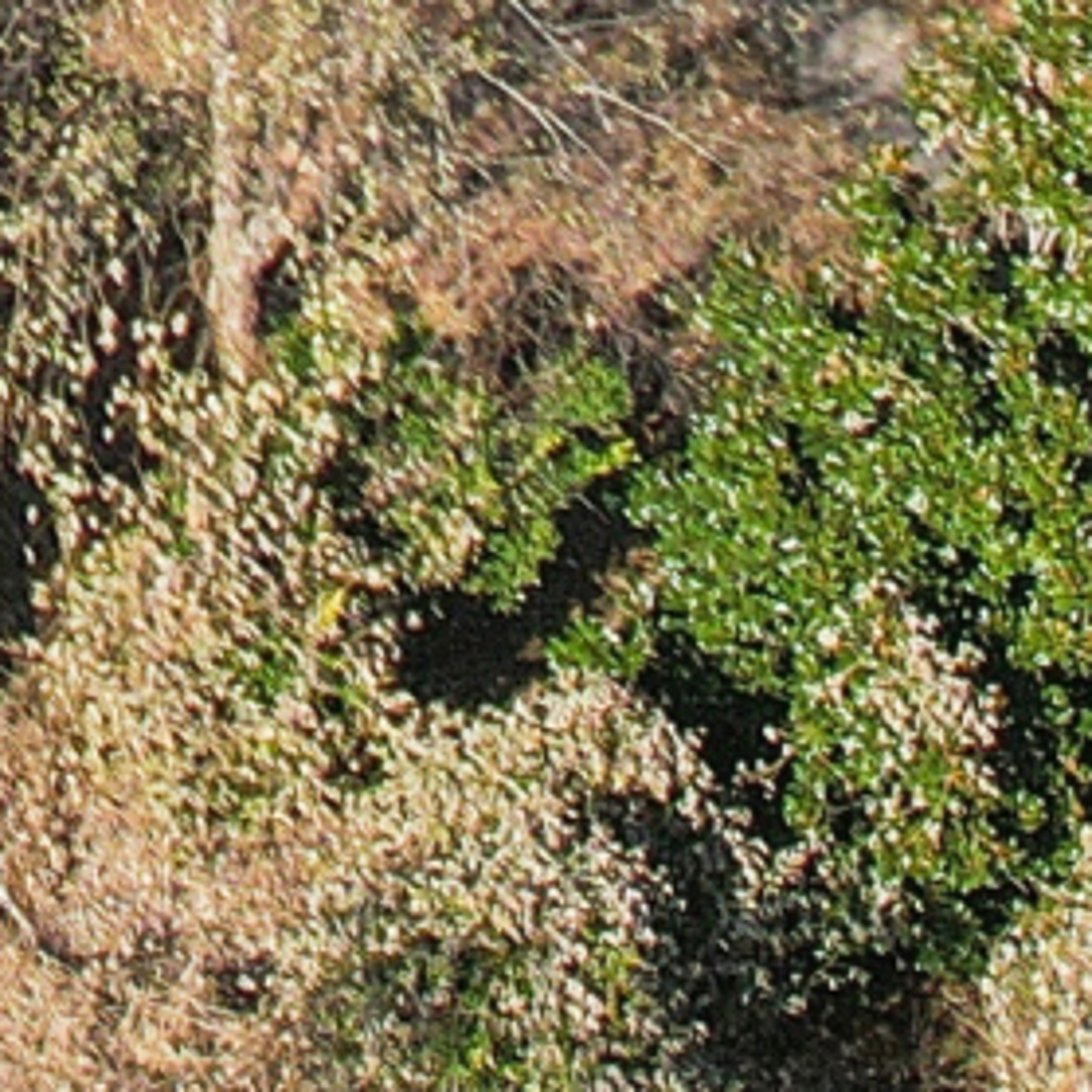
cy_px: -2184
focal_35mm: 201
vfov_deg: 7.6
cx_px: -1550
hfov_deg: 8.0
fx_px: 7174
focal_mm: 8.4
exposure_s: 1/2000
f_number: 2.8
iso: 140
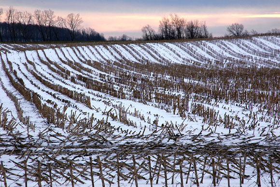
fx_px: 1399
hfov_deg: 11.4
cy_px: 94
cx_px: 140
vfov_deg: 7.6
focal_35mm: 180
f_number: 11
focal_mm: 120
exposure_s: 1/320
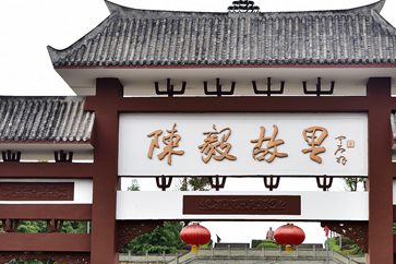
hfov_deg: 26.9
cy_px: 230
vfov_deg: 17.9
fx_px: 825
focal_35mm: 75
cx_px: 251
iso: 250
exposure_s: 1/200
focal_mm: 40
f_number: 7.1
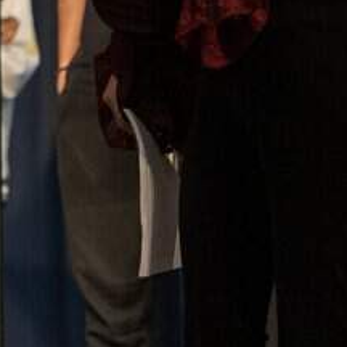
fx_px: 3482
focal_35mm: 307
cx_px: -223
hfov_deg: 5.6
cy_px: -236
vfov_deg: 5.6
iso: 640
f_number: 2.8
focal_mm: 65
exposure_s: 1/100
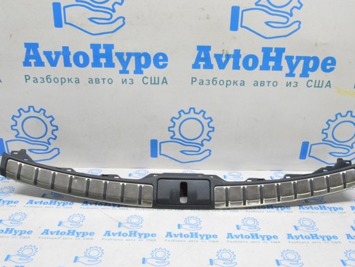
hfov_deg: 51.3
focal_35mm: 36
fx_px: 369
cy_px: 134
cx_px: 177
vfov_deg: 39.7
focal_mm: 22
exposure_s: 1/20
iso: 6400
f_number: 20
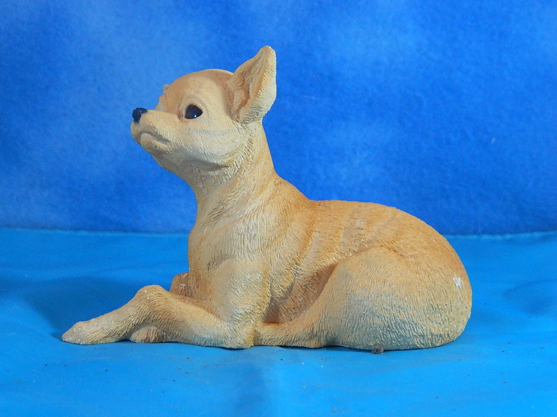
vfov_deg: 20.7
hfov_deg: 27.4
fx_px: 1142
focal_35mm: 71
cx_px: 279
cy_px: 209
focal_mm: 12.6
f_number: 4
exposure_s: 1/30
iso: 400
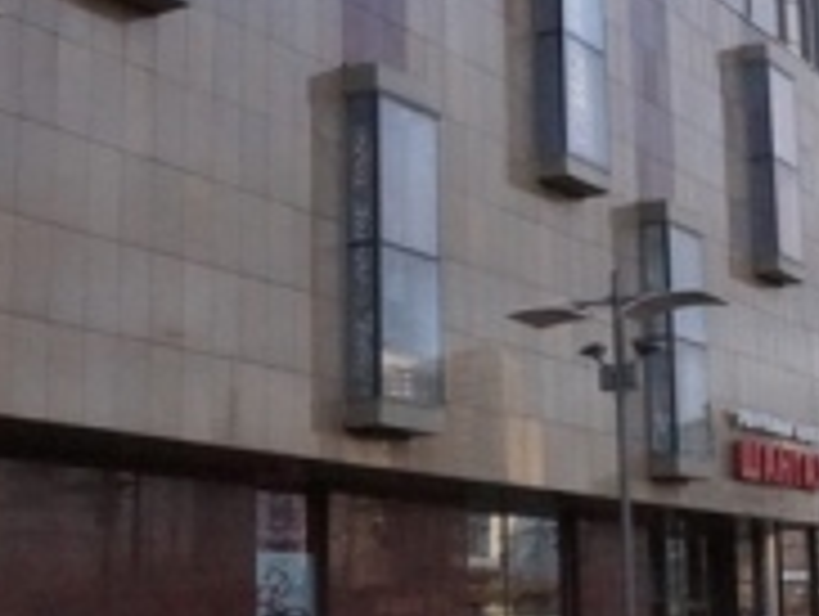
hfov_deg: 27.2
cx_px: 562
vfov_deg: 20.8
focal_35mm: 71
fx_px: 1682
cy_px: 290
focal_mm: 20
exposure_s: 1/2500
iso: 4000
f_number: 9
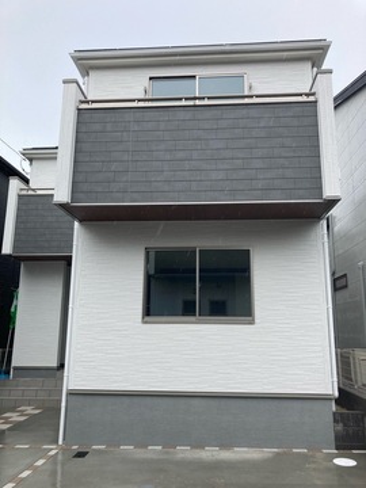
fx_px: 395
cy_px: 244
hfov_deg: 49.7
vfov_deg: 63.4
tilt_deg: +13.6
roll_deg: -0.6
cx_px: 183
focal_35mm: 28
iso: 20
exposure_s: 1/436
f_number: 1.8
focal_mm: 3.99
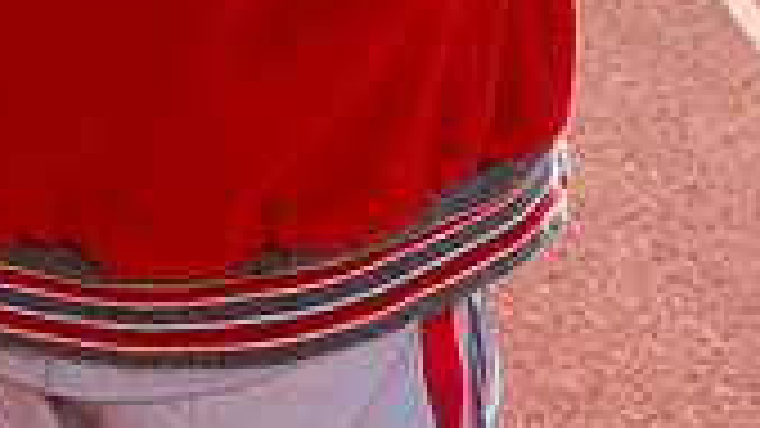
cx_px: 252
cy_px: -527
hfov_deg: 13.8
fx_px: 3143
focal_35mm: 156
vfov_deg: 7.4
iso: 125
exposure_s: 1/200
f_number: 9
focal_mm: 56
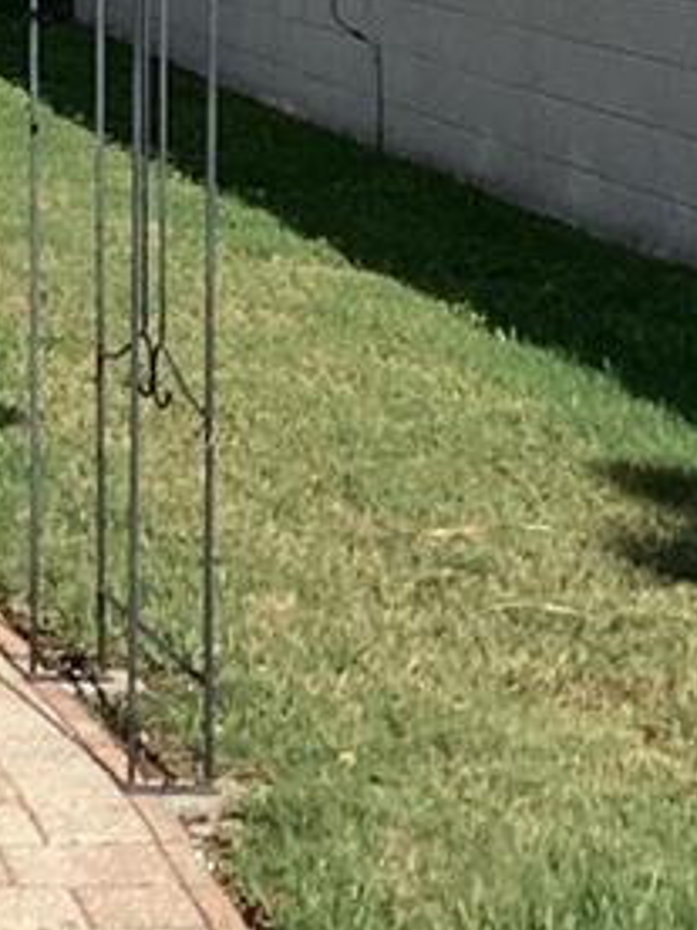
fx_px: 3624
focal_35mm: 135
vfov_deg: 13.6
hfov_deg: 10.4
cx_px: -498
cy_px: -522
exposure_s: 1/1812
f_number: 2.4
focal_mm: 3.3
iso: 25
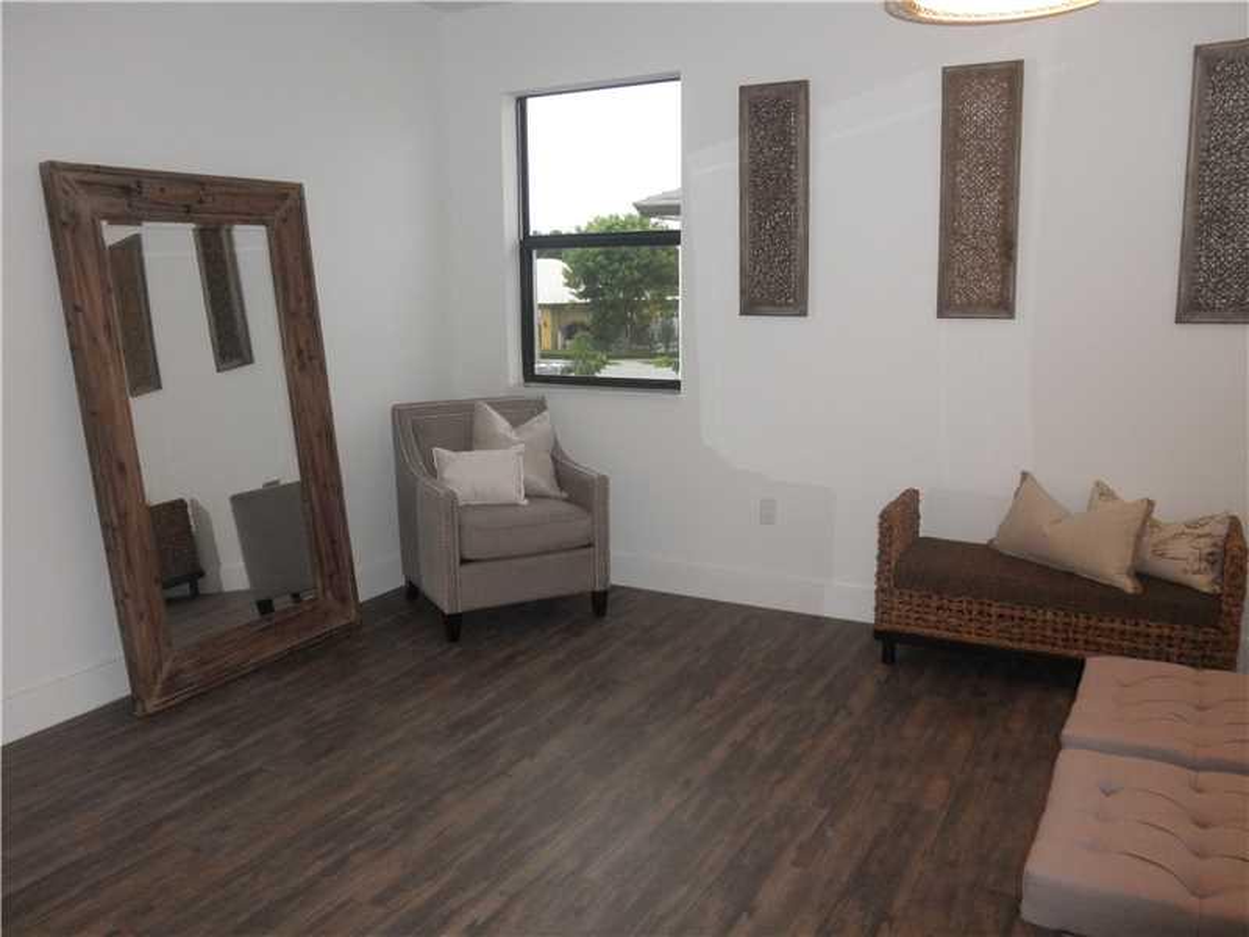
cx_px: 624
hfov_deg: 63.4
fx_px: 1010
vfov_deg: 49.7
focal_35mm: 28
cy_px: 468
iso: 200
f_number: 3
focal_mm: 5
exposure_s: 1/30
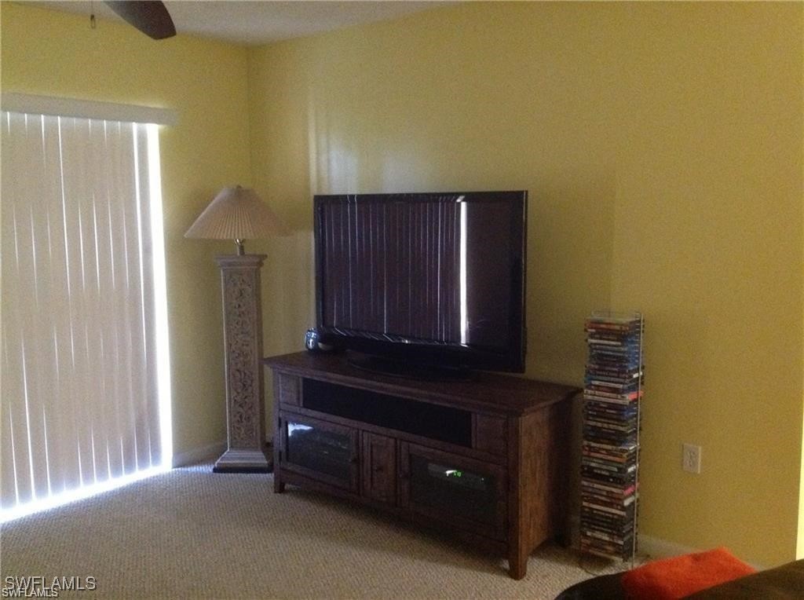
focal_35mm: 35
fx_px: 811
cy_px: 300
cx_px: 402
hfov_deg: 52.7
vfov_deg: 40.6
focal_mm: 4.28
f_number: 2.4
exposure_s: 1/15
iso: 800
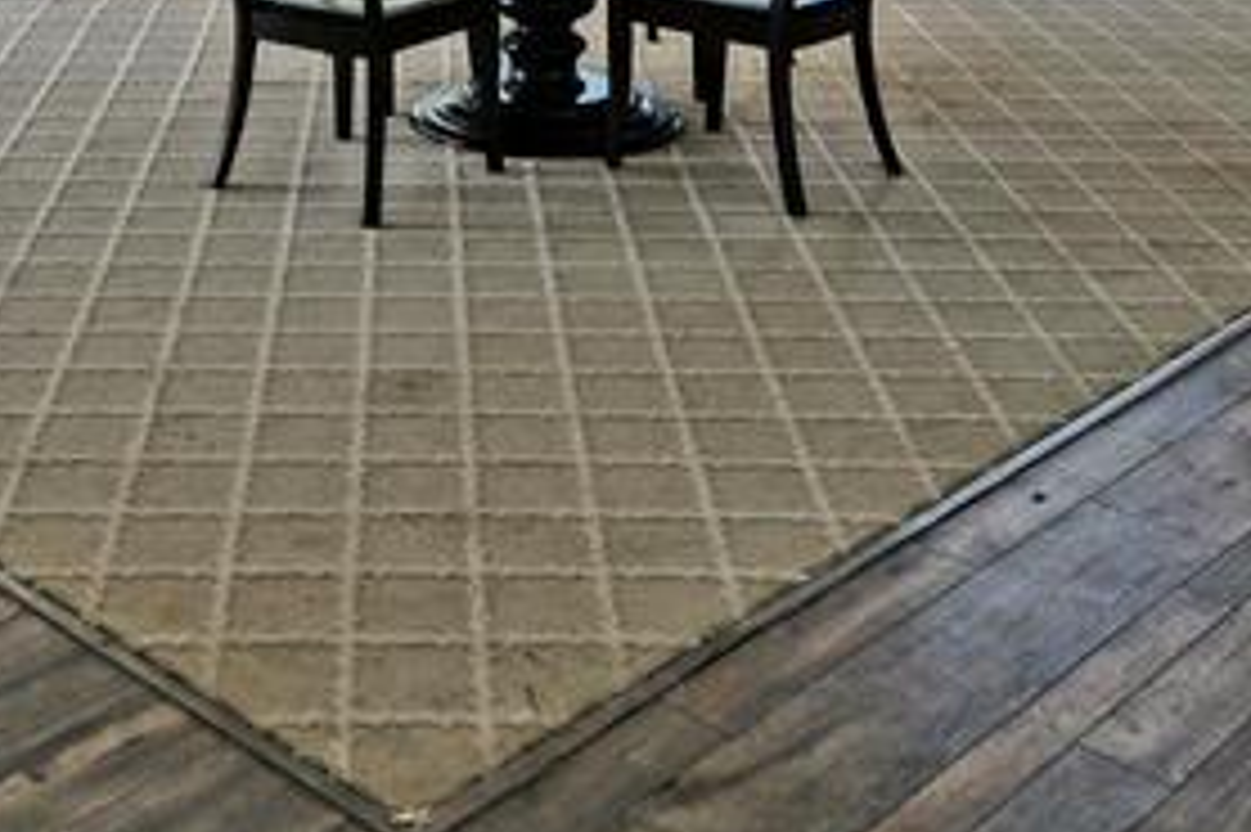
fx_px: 2049
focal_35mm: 59
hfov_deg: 33.3
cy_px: -542
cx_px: 324
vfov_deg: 19.0
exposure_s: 1/60
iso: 160
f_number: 4
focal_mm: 16
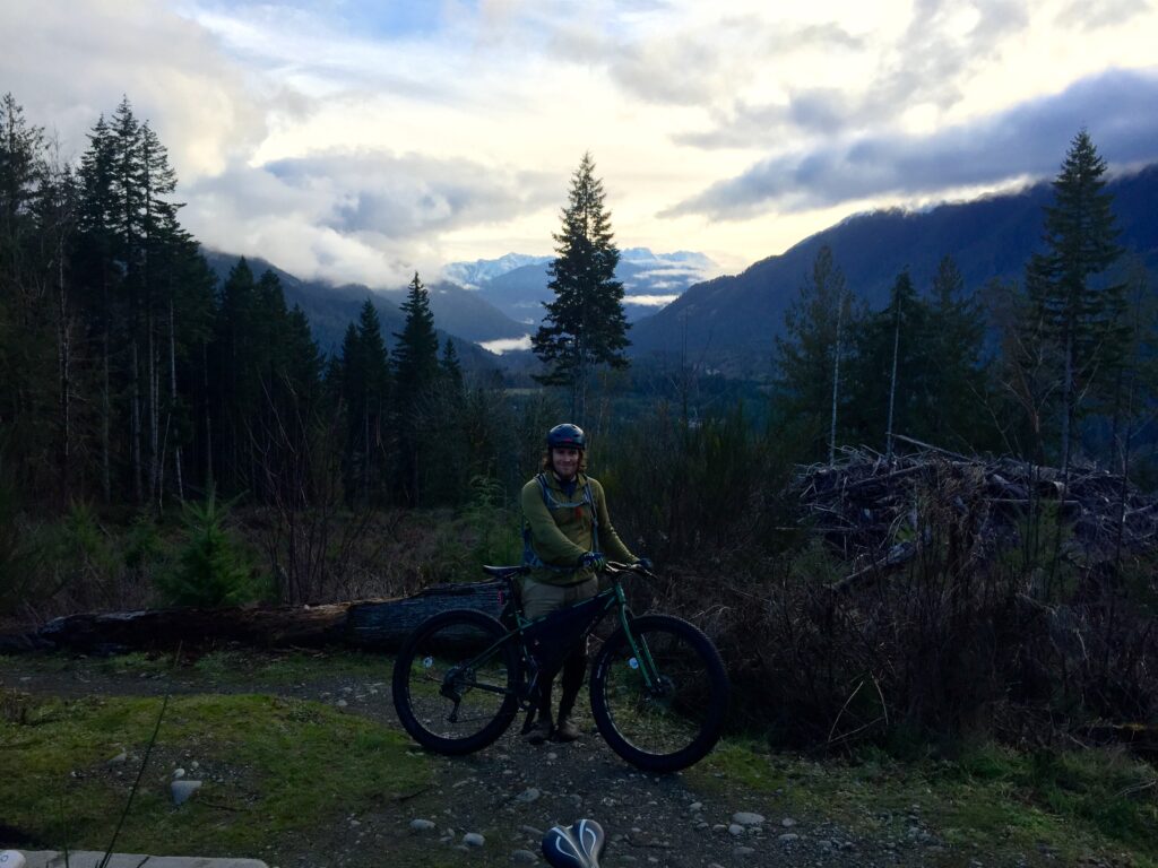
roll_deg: -0.8
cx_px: 579
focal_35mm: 29
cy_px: 434
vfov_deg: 48.2
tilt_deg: -5.7
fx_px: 970
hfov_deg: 61.7
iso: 32
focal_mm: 4.15
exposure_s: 1/590
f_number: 2.2
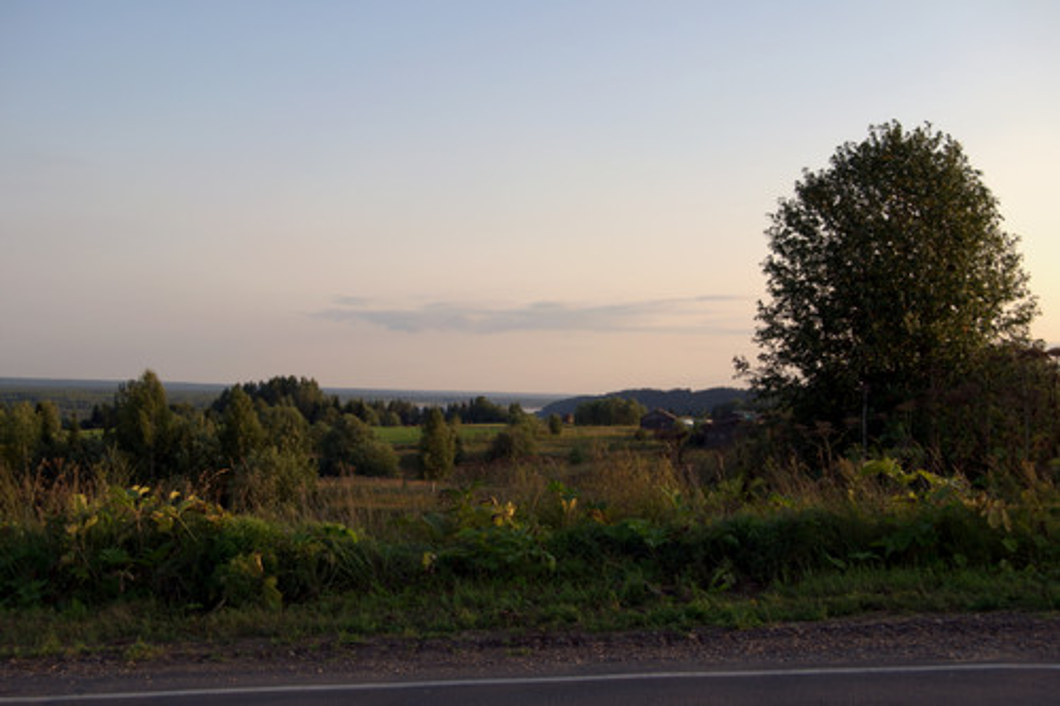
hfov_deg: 38.9
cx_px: 530
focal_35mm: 51
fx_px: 1501
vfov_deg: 26.5
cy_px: 353
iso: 200
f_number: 7.1
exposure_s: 1/125
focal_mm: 34
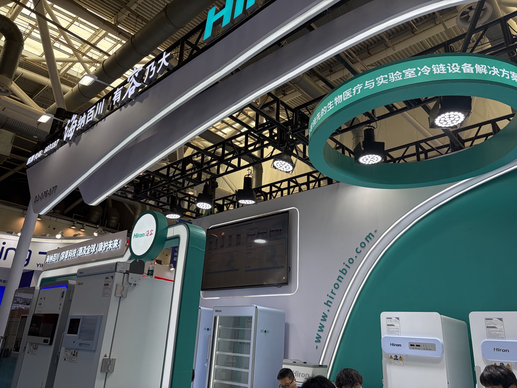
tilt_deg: +21.9
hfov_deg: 67.3
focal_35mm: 26
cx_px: 258
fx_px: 388
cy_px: 194
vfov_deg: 53.1
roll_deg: -4.4
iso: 64
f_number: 1.6
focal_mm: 5.96
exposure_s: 1/515
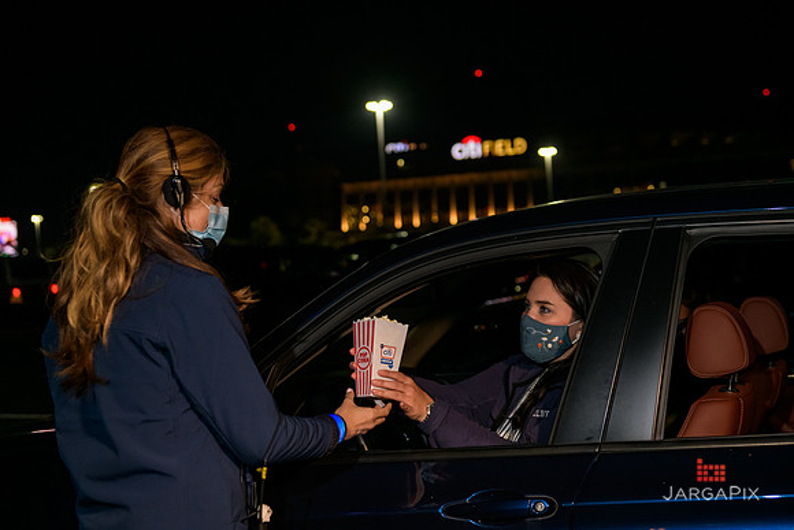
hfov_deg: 39.6
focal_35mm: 50
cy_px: 265
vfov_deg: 27.0
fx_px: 1103
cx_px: 397
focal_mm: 50
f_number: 3.2
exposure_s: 1/125
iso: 1600
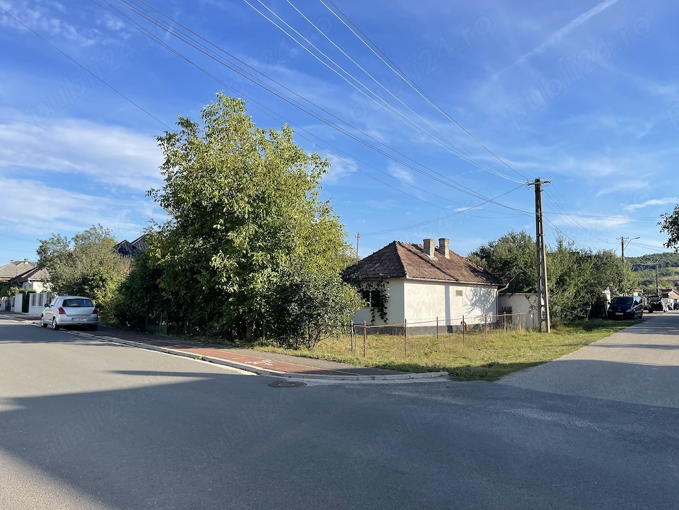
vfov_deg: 54.9
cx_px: 340
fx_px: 490
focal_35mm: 25
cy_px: 255
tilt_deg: +4.7
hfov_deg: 69.4
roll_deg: -0.8
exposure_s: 1/2387
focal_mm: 5.1
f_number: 1.6
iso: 32
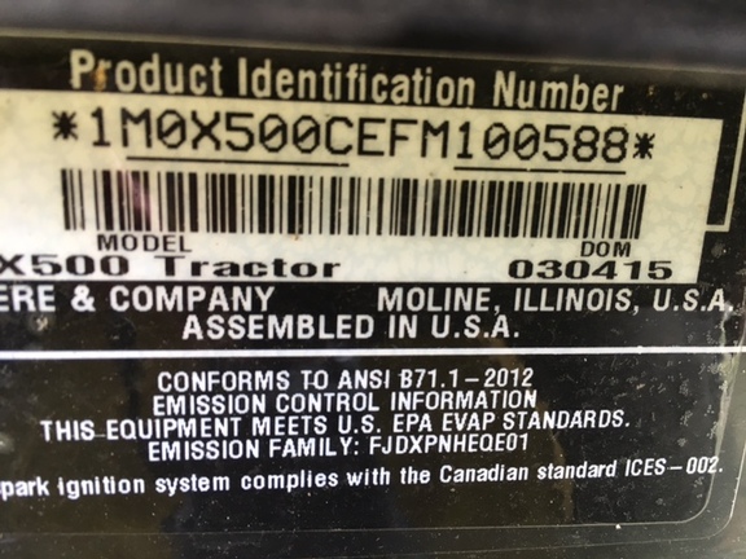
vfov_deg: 48.2
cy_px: 280
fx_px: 625
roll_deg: -1.2
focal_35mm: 29
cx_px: 373
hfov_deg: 61.7
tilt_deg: -12.6
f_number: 2.2
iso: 40
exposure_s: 1/30
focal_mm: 4.15
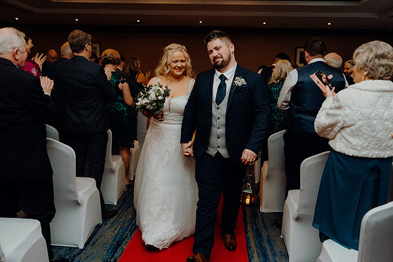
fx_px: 338
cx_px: 196
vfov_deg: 42.3
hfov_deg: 60.3
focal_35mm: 31
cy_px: 131
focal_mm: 31
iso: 2500
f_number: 3.5
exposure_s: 1/160
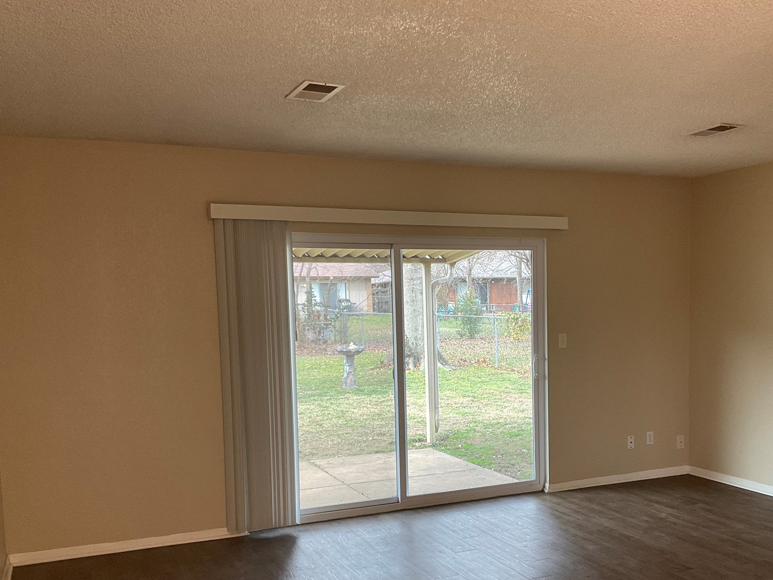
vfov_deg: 37.4
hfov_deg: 48.5
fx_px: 849
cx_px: 488
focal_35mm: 38
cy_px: 378
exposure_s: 1/60
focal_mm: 3
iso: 64
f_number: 1.8
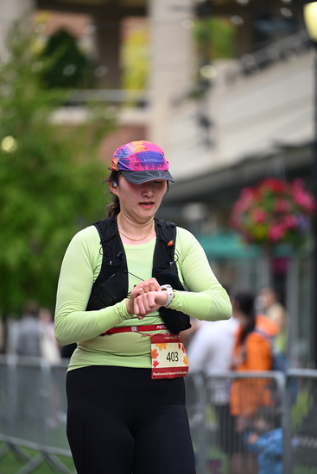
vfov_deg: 10.5
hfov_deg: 7.0
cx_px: 158
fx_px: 2574
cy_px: 237
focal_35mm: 195
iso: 640
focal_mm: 195
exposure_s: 1/2000
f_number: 2.8
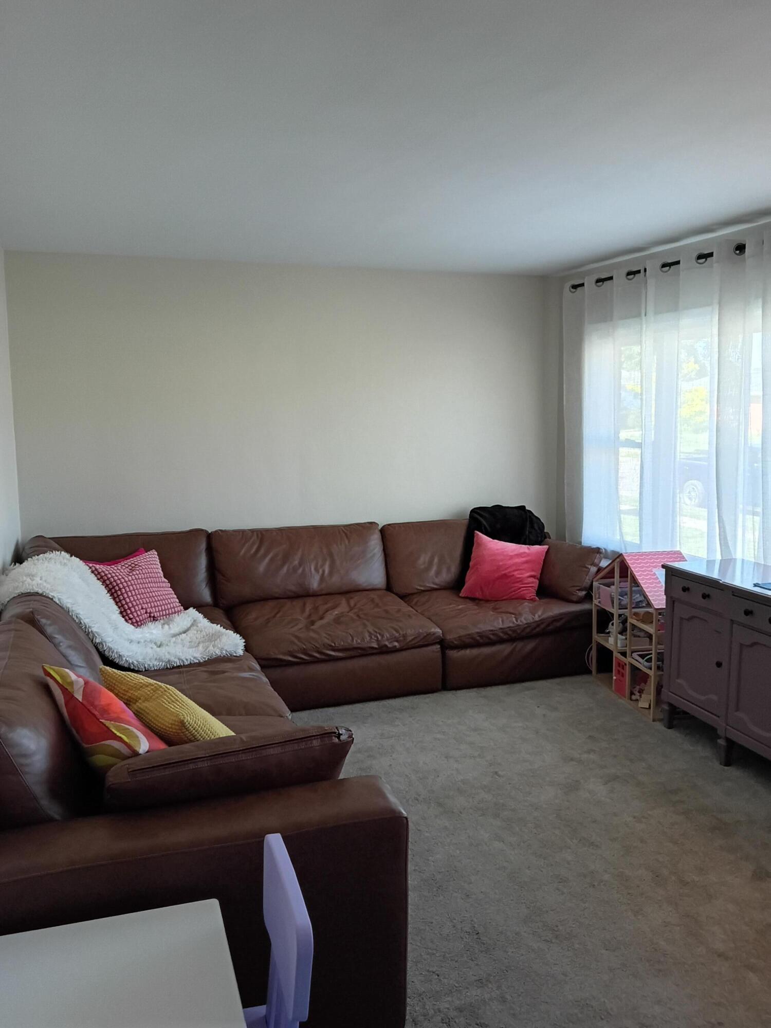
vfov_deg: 63.4
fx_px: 832
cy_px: 514
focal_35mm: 28
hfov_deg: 49.7
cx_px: 386
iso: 779
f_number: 2.2
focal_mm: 3.42
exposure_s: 1/30
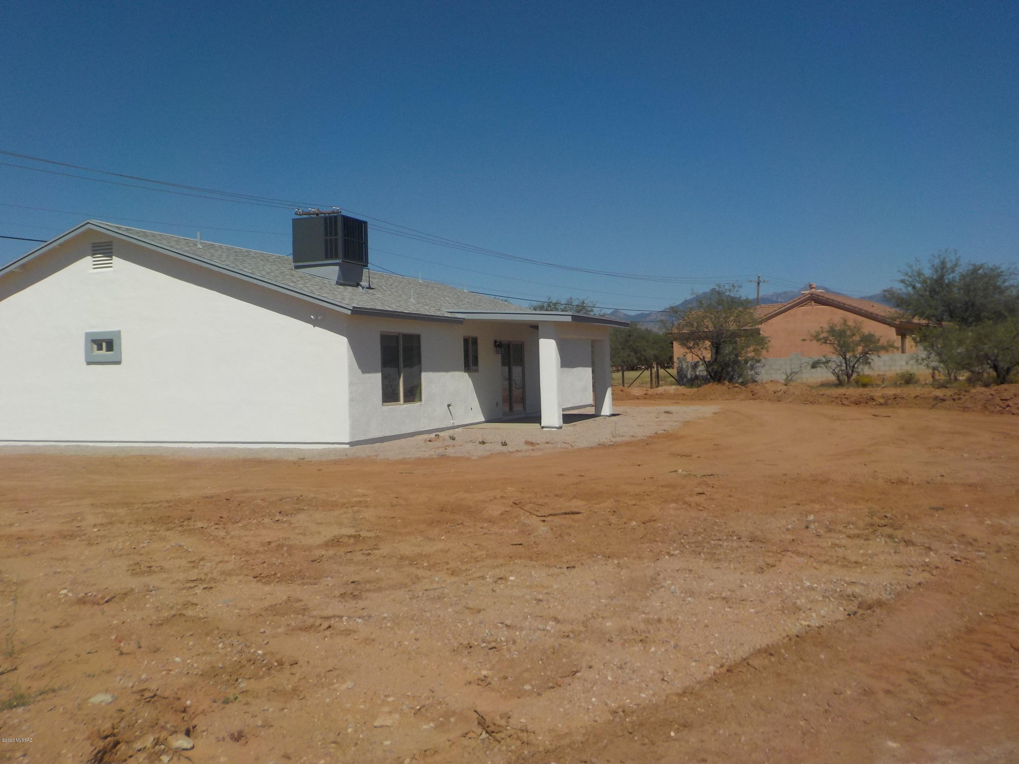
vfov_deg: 46.8
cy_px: 382
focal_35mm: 30
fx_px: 883
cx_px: 510
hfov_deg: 60.0
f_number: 6.6
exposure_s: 1/800
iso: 125
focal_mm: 4.1
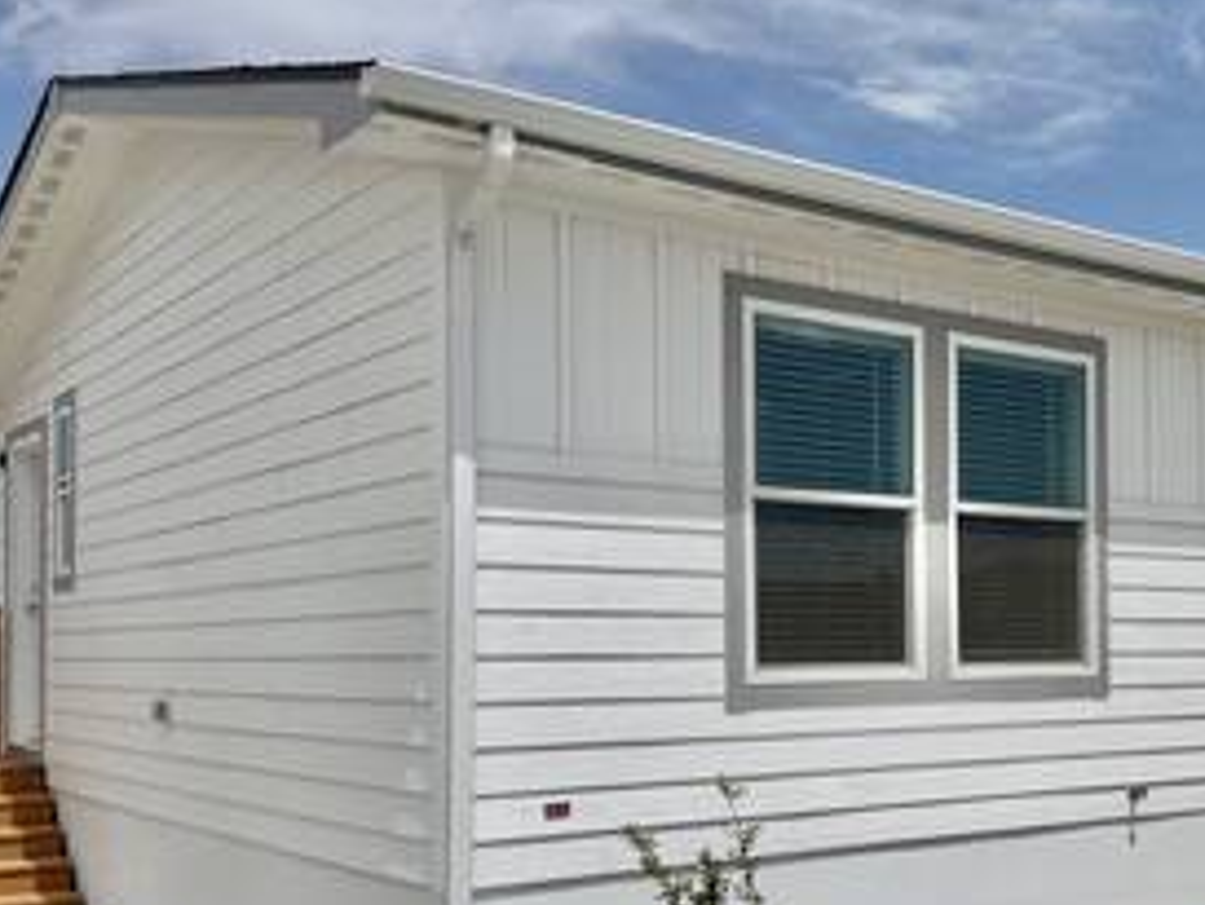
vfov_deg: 31.9
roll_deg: +0.4
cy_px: 609
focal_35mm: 45
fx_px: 1567
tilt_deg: +2.0
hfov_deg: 40.3
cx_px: 971
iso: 80
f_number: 1.78
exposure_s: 1/10309
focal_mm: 6.76
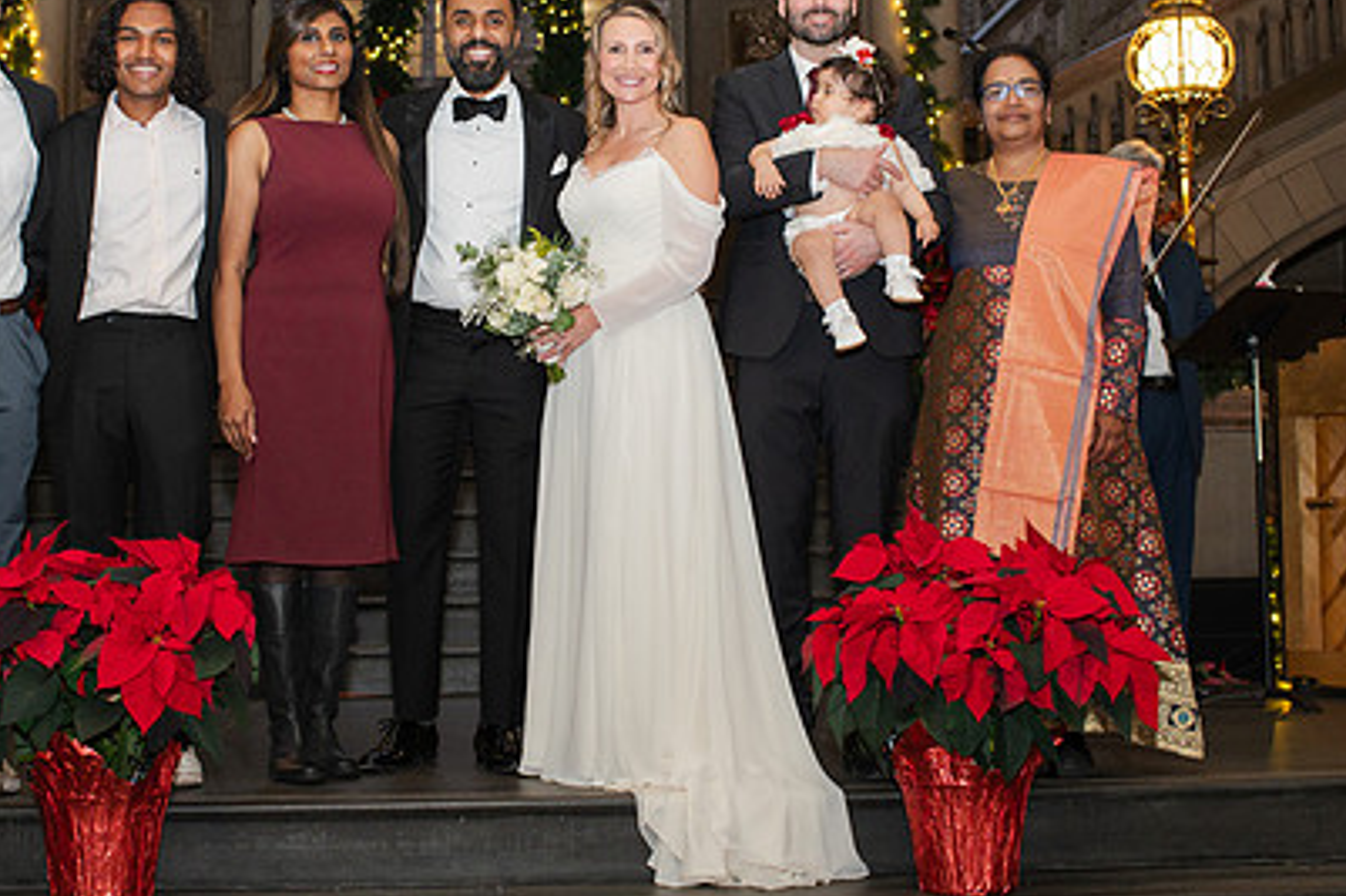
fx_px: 2018
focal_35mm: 54
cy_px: 352
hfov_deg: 36.8
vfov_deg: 25.0
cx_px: 573
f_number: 4
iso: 1000
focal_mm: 35
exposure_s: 1/200
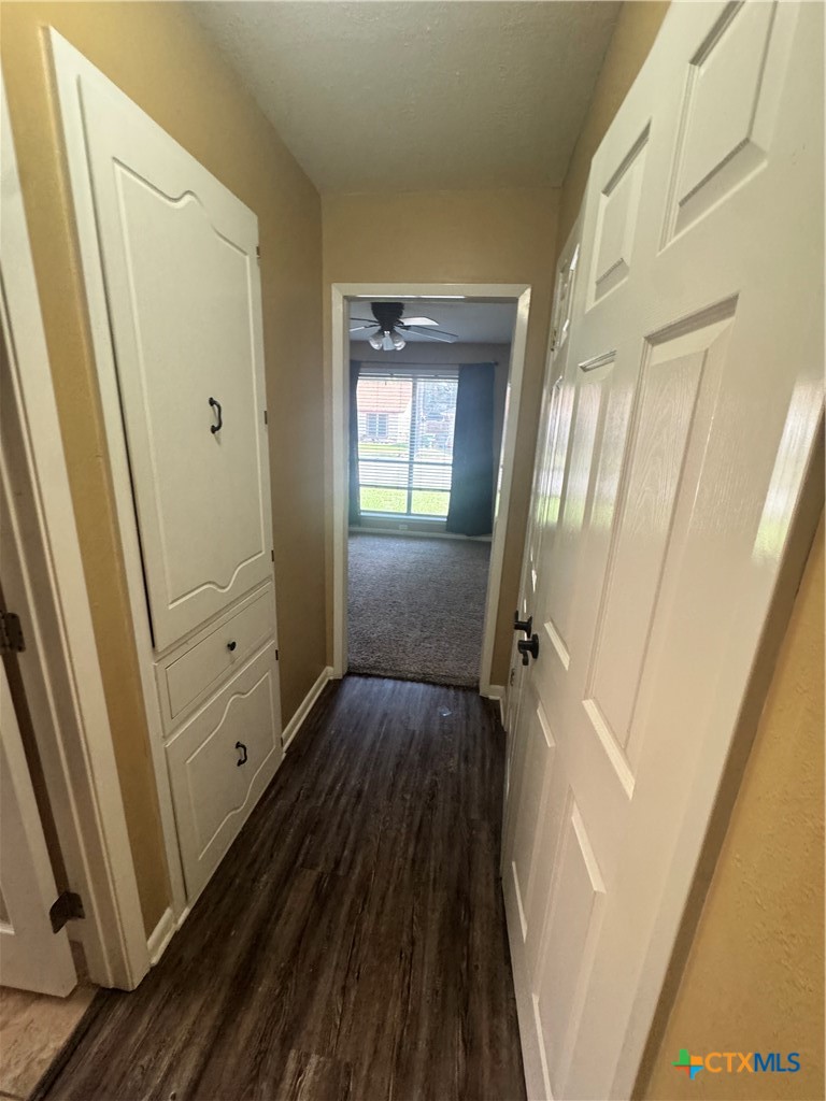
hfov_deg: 85.7
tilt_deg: -15.1
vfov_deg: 102.1
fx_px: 445
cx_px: 413
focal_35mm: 14
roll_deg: -3.2
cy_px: 550
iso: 320
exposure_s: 1/60
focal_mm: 2.22
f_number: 2.2
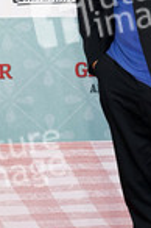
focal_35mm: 129
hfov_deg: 10.5
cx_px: 156
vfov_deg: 15.9
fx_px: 813
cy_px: 89
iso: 640
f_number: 6.3
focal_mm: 47
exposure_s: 1/160
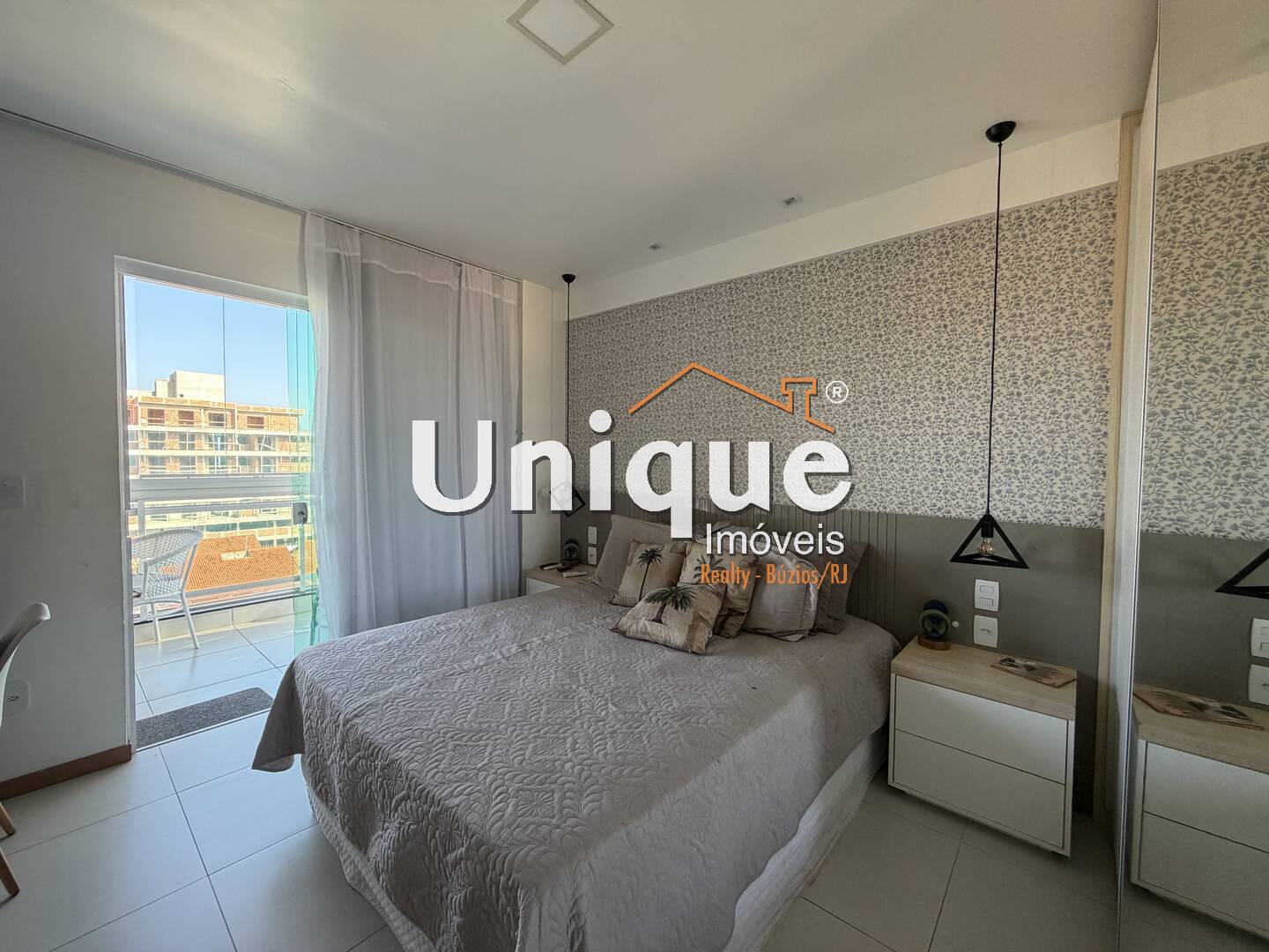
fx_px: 513
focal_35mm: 14
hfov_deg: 102.1
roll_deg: +0.3
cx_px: 634
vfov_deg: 85.7
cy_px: 476
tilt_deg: -2.8
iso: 160
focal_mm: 2.22
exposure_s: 1/121
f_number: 2.2
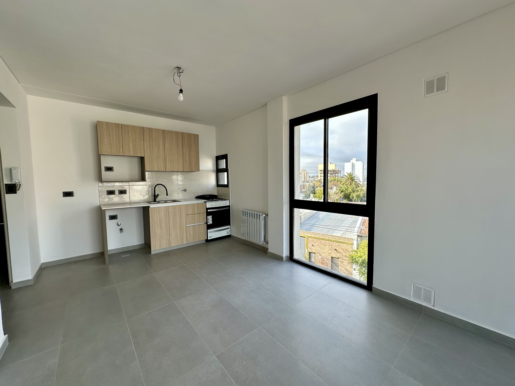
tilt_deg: -3.4
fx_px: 208
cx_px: 258
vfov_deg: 85.7
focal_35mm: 14
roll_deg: +1.0
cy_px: 193
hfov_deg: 102.1
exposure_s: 1/222
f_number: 2.2
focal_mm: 2.22
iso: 40
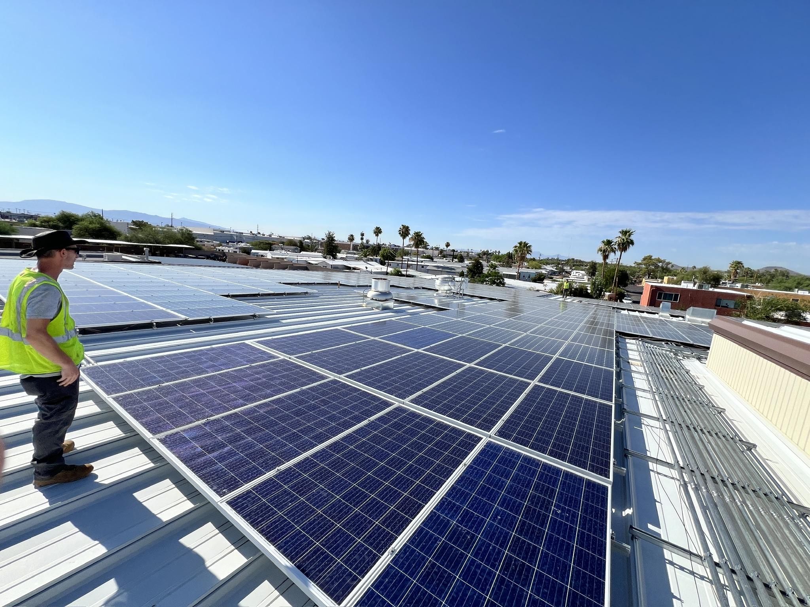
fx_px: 304
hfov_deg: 106.2
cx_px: 405
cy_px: 304
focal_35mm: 13
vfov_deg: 89.9
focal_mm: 1.57
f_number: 1.8
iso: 32
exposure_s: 1/2179
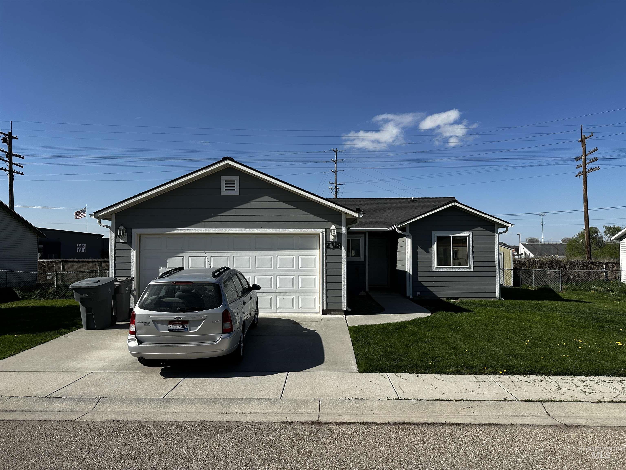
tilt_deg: +2.6
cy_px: 235
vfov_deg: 56.8
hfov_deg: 71.6
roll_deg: +0.6
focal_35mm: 24
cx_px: 313
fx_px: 434
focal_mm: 6.86
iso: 80
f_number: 1.78
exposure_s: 1/6211
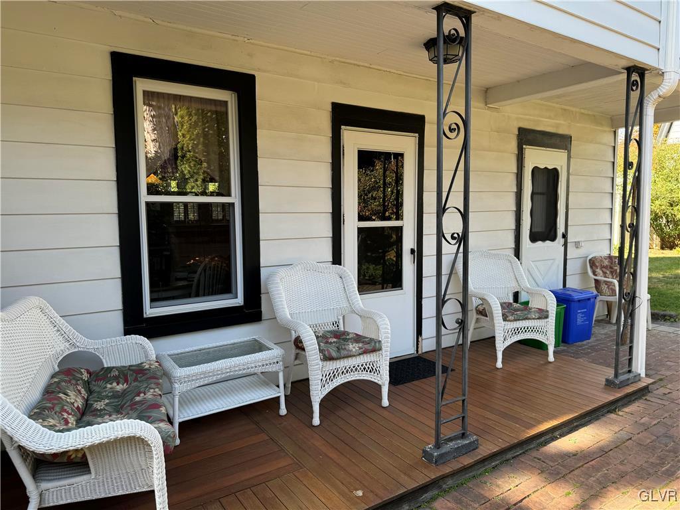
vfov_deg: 56.8
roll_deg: +0.7
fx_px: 471
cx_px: 340
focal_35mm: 24
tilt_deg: -4.5
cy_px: 255
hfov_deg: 71.6
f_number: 1.78
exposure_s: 1/439
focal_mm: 6.76
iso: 80
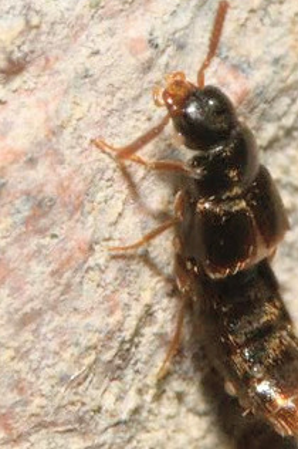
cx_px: 245
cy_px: 278
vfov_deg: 6.5
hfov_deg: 4.3
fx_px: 3969
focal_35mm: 319
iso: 250
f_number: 32
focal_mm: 105
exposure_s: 1/60
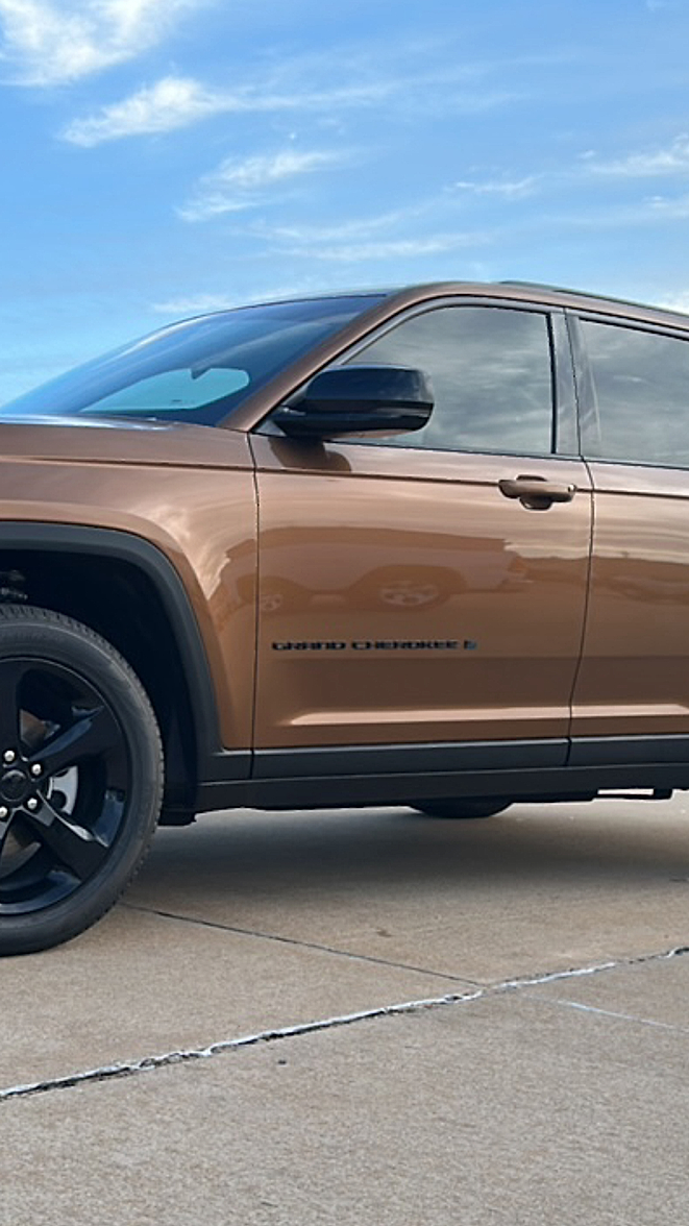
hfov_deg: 27.6
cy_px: 608
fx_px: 1397
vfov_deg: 47.4
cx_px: 238
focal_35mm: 43
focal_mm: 6.86
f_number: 1.78
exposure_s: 1/1456
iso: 80
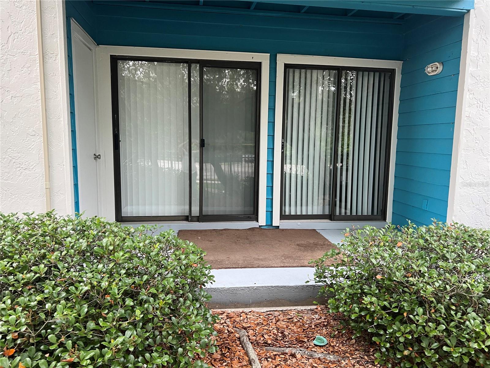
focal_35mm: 26
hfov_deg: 67.3
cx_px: 245
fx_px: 368
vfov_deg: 53.1
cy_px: 184
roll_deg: +0.0
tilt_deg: -7.0
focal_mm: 5.7
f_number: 1.5
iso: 160
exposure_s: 1/60
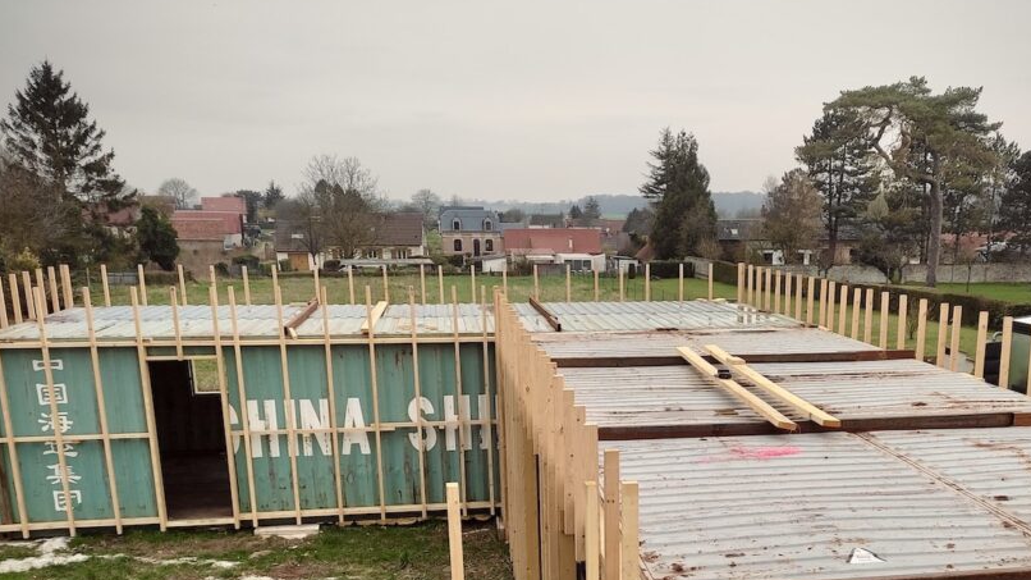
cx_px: 586
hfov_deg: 55.1
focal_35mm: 36
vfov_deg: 32.2
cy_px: 433
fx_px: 984
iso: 100
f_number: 1.79
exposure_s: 1/103
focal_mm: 4.74
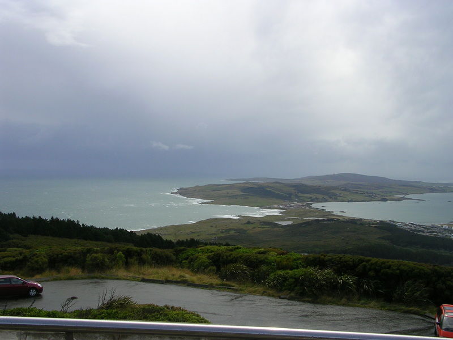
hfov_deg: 49.0
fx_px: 497
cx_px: 226
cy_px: 170
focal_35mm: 38
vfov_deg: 37.7
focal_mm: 5.8
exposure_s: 1/387
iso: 50
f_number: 5.6
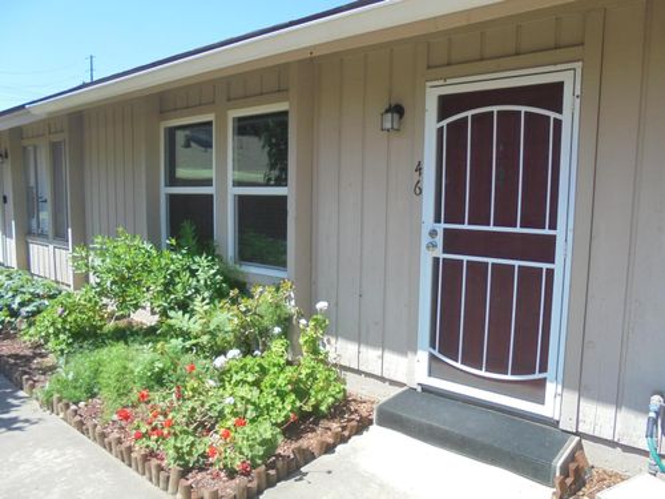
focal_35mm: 26
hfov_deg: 67.3
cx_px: 332
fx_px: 499
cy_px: 250
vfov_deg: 53.1
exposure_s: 1/400
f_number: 3.5
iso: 100
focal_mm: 4.6
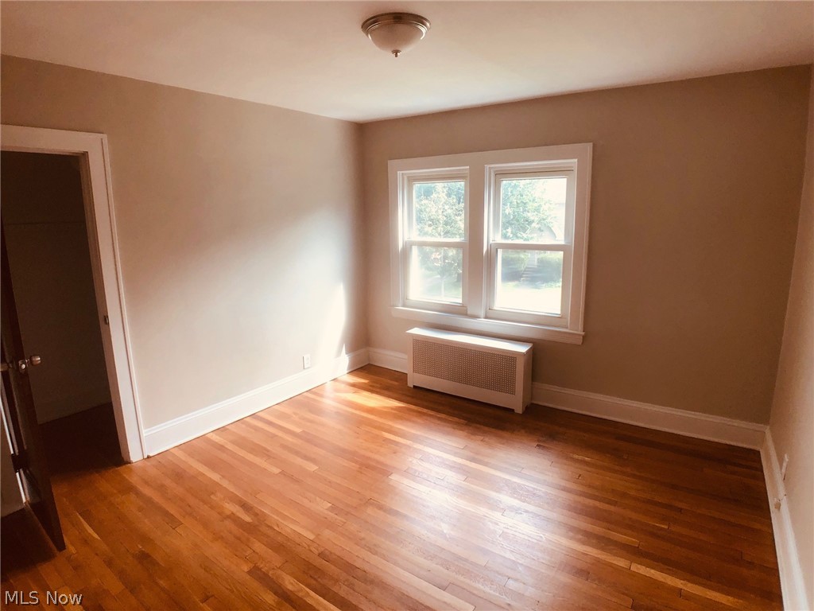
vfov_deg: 49.7
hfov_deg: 63.4
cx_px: 407
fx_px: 658
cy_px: 306
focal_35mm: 28
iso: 64
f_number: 1.8
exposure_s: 1/120
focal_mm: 3.99
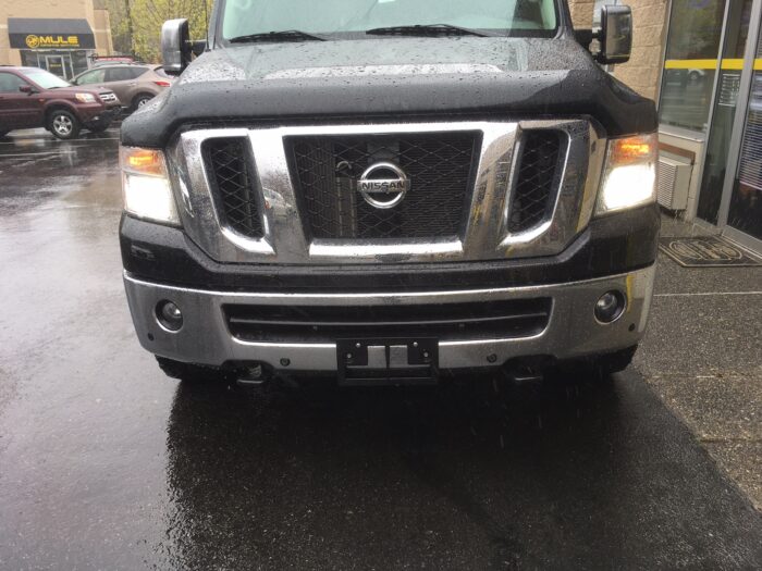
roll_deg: -1.8
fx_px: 638
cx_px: 381
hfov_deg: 61.7
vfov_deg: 48.2
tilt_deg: -18.2
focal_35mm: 29
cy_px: 286
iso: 25
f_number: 2.2
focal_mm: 4.15
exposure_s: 1/159
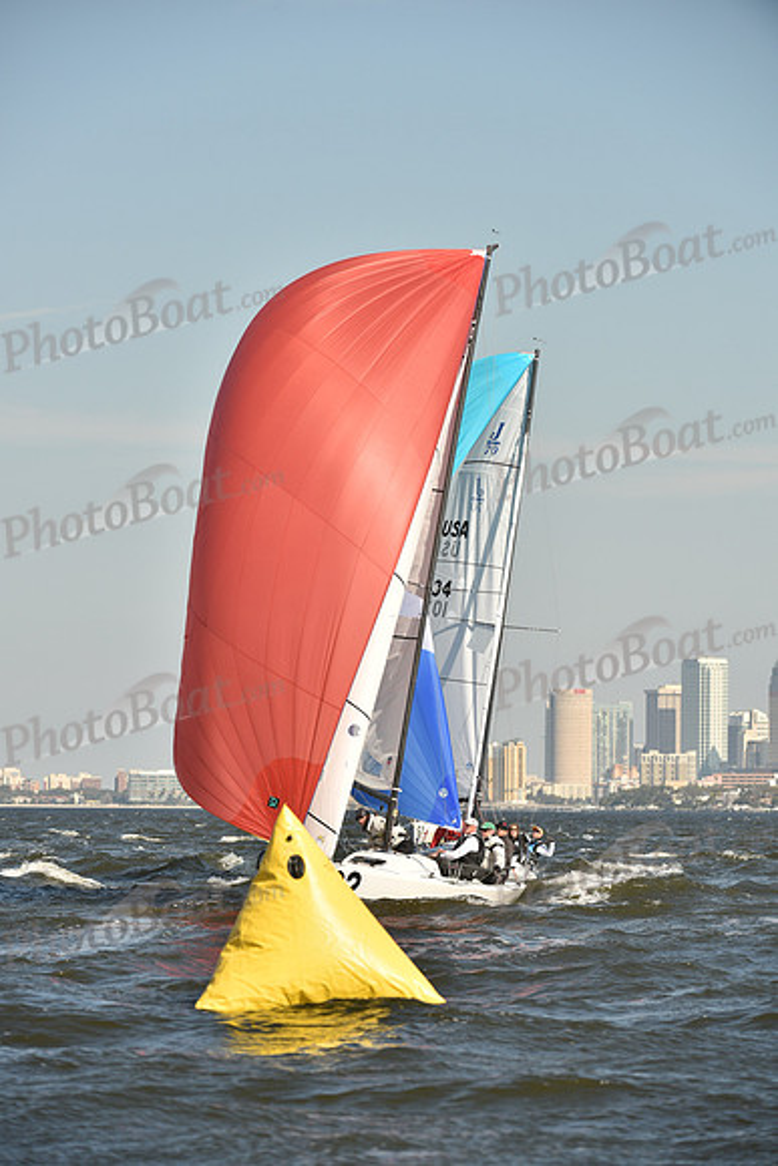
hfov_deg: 6.9
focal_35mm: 200
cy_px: 583
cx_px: 389
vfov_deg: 10.3
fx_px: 6479
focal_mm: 200
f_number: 7.1
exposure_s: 1/1250
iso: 250
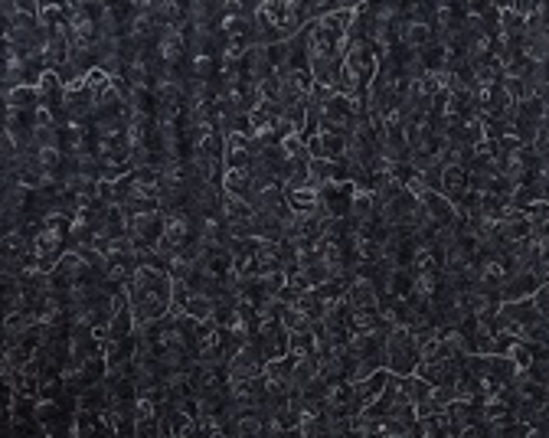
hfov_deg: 17.9
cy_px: 729
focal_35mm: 104
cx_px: 583
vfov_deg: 13.6
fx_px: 1688
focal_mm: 4.22
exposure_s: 1/50
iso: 198
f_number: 1.8
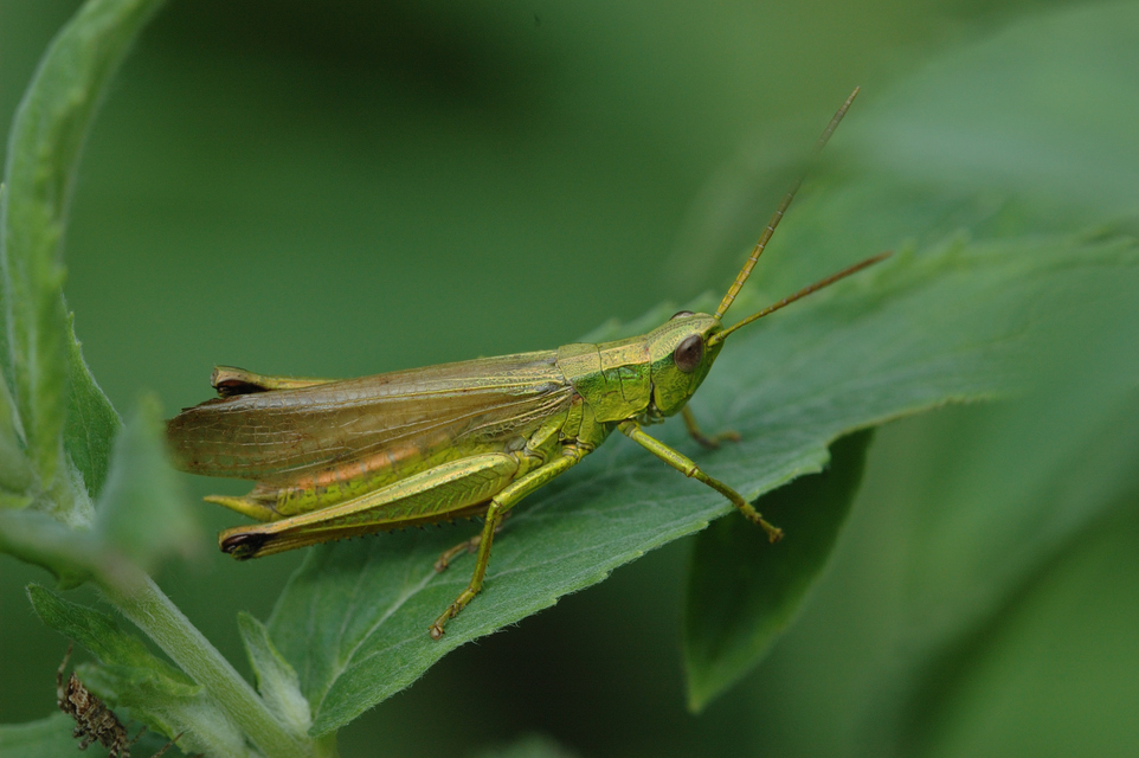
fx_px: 7114
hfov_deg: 9.2
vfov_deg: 6.1
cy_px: 379
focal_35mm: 225
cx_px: 570
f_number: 7.1
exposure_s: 1/160
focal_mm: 150
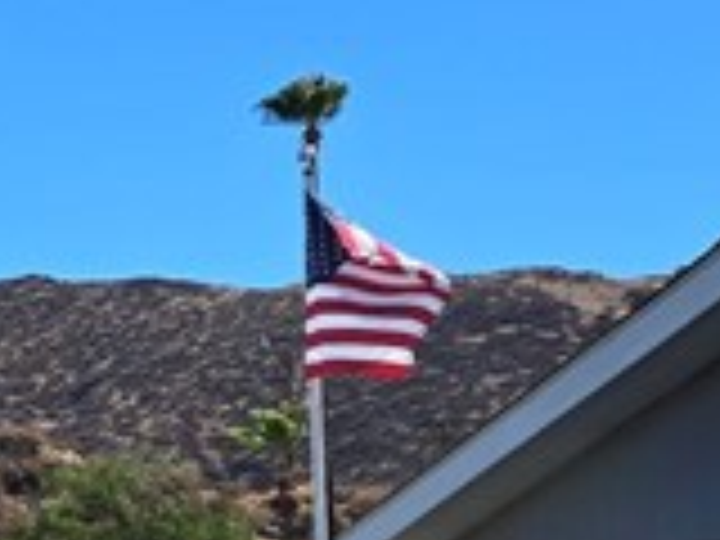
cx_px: -963
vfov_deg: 10.1
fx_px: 3058
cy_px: 468
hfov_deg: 11.3
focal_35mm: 147
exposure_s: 1/1785
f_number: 1.8
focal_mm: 5.4
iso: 25
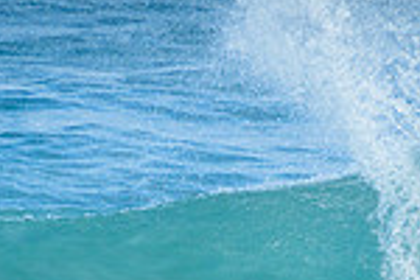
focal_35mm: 1901
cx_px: 340
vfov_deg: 0.7
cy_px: 229
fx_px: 22177
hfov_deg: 1.1
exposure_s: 1/1250
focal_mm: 400
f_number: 5.6
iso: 360
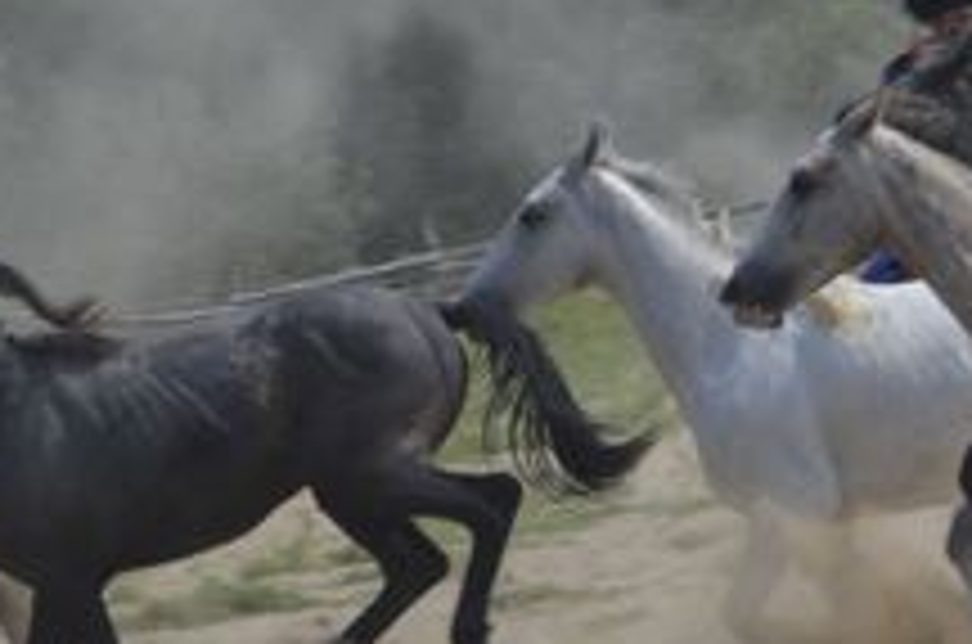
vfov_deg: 2.9
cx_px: 1249
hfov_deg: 4.4
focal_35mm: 469
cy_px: 471
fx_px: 12648
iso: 100
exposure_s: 1/250
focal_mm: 105
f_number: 5.6
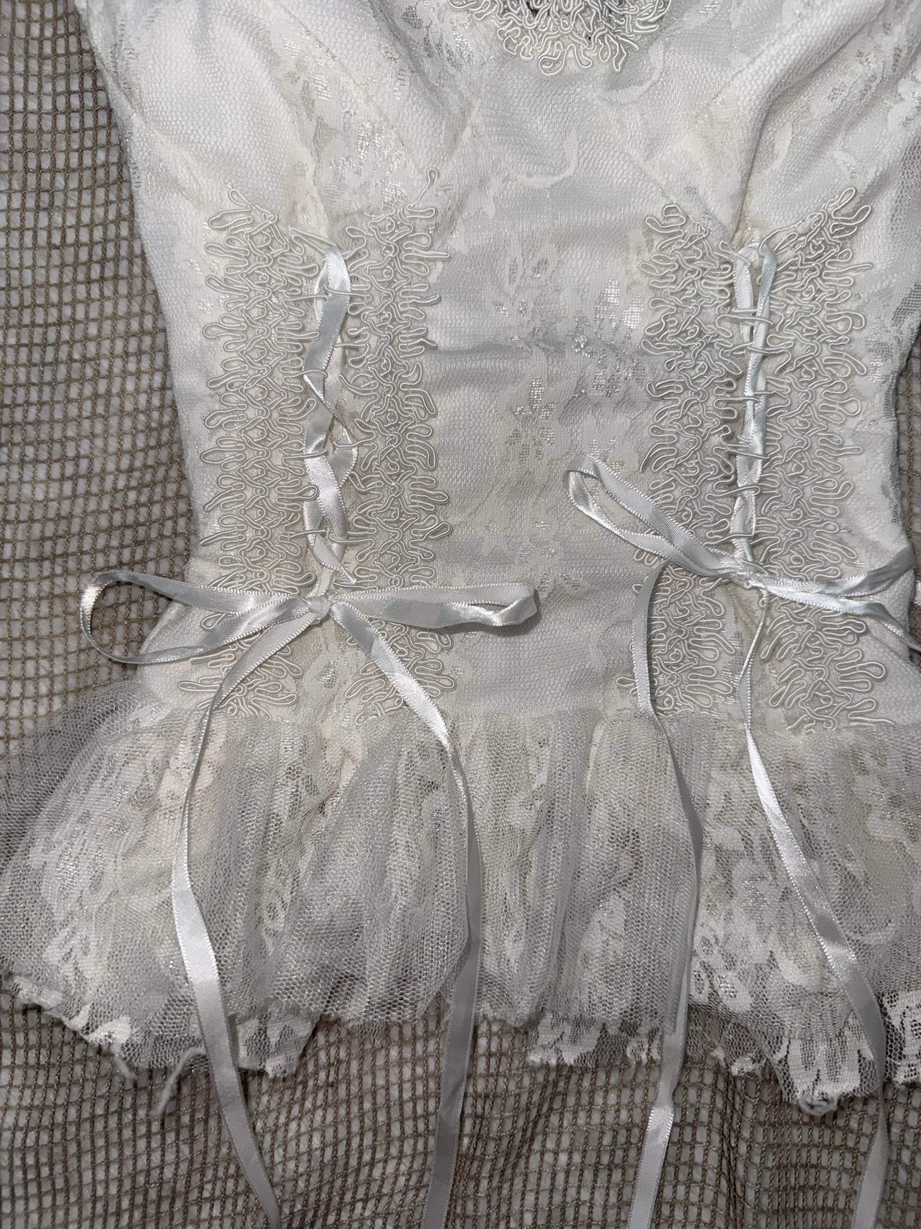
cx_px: 460
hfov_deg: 56.8
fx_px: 851
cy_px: 614
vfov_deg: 71.6
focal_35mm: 24
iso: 50
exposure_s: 1/90
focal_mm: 6.76
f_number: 1.78
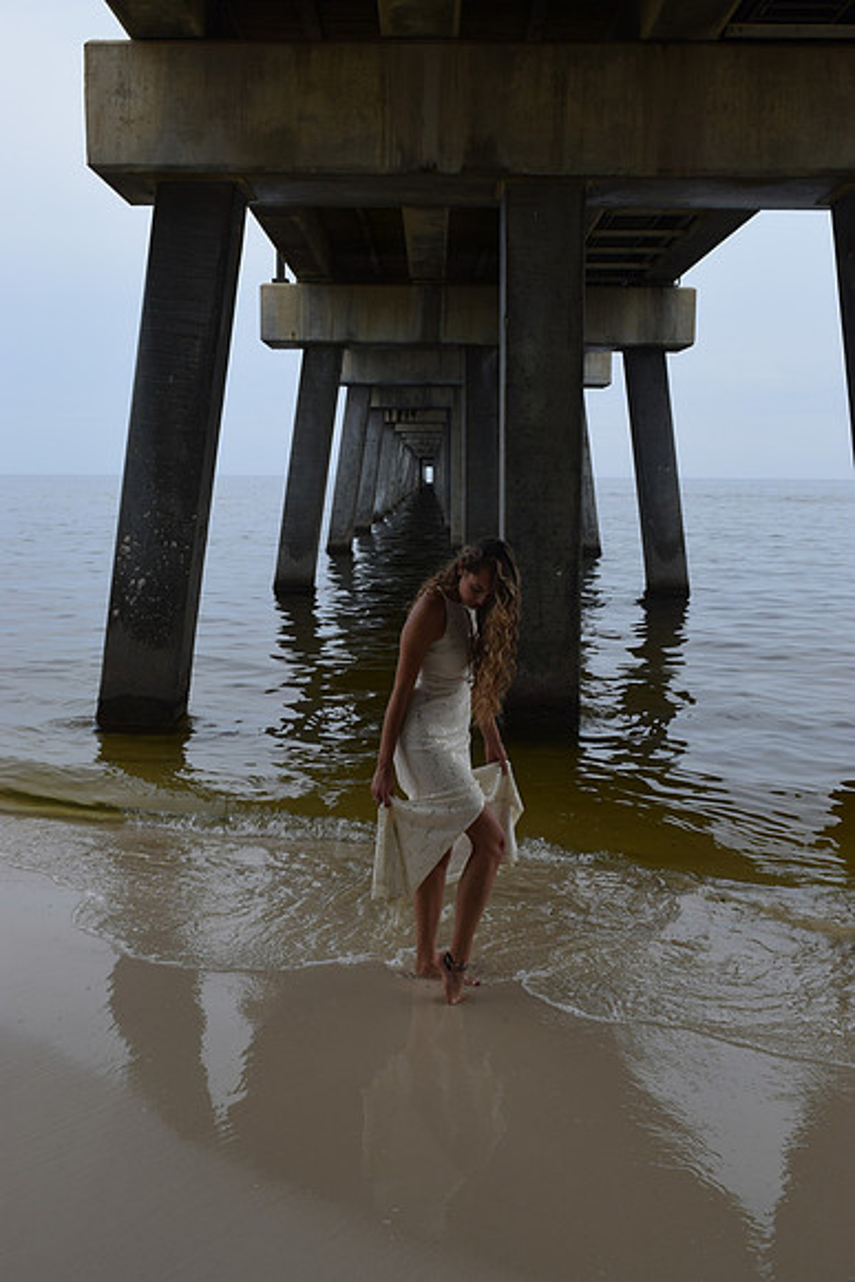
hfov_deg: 38.4
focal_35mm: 34
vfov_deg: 55.1
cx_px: 428
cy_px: 641
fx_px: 1228
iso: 200
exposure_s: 1/250
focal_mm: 23
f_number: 8
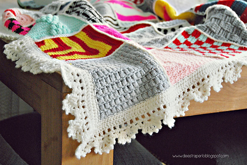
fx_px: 463
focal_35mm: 68
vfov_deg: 20.2
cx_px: 124
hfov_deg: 29.8
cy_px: 82
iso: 560
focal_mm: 45
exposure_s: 1/30
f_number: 5.3
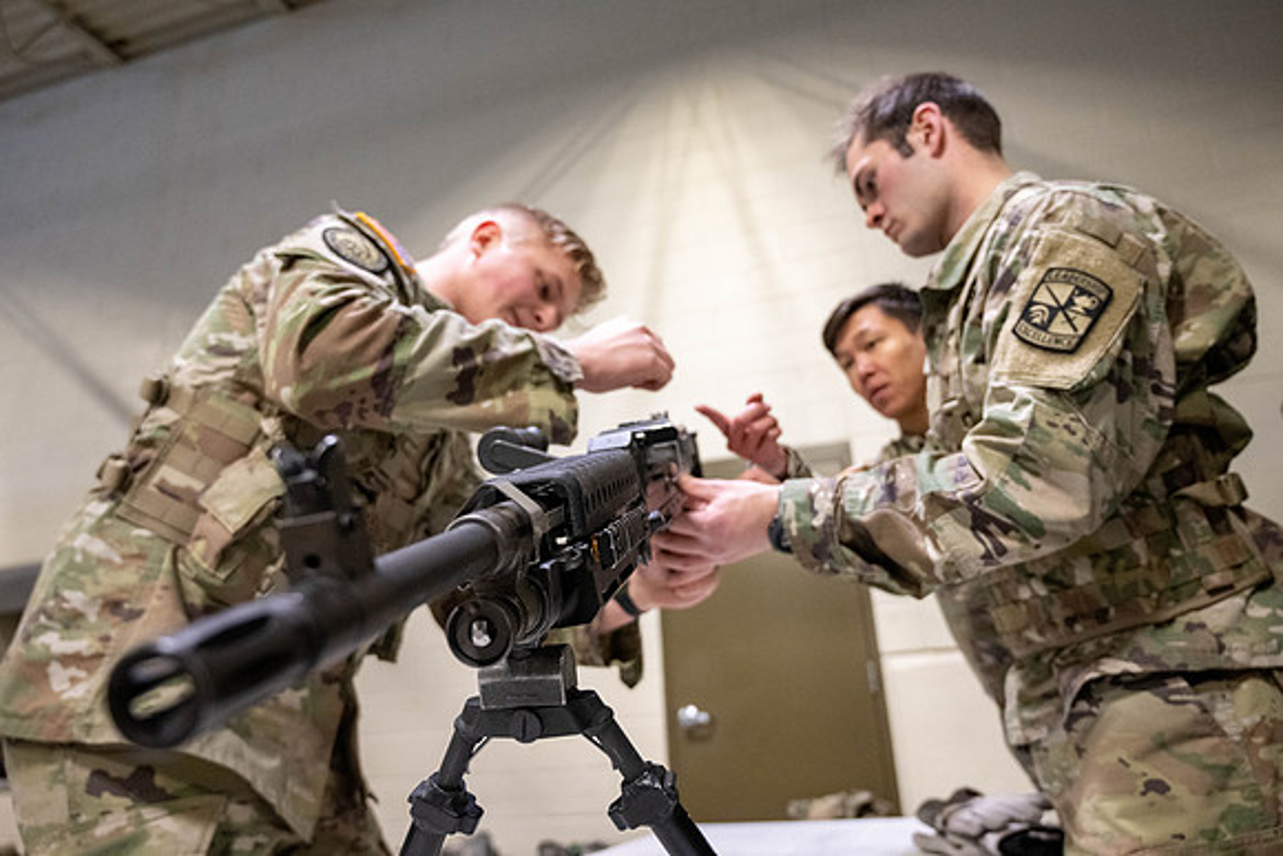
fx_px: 917
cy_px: 397
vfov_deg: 50.0
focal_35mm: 26
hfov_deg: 69.9
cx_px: 651
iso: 2500
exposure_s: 1/250
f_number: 4
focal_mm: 24
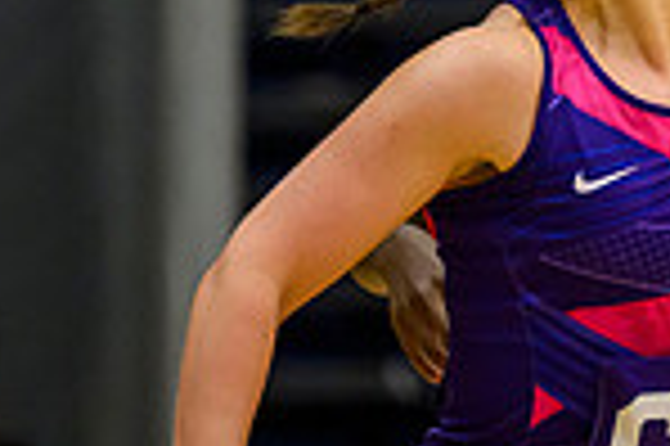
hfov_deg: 2.6
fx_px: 14519
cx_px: 1232
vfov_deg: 1.8
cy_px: -403
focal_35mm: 781
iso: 5000
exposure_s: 1/1000
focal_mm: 200
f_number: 3.5
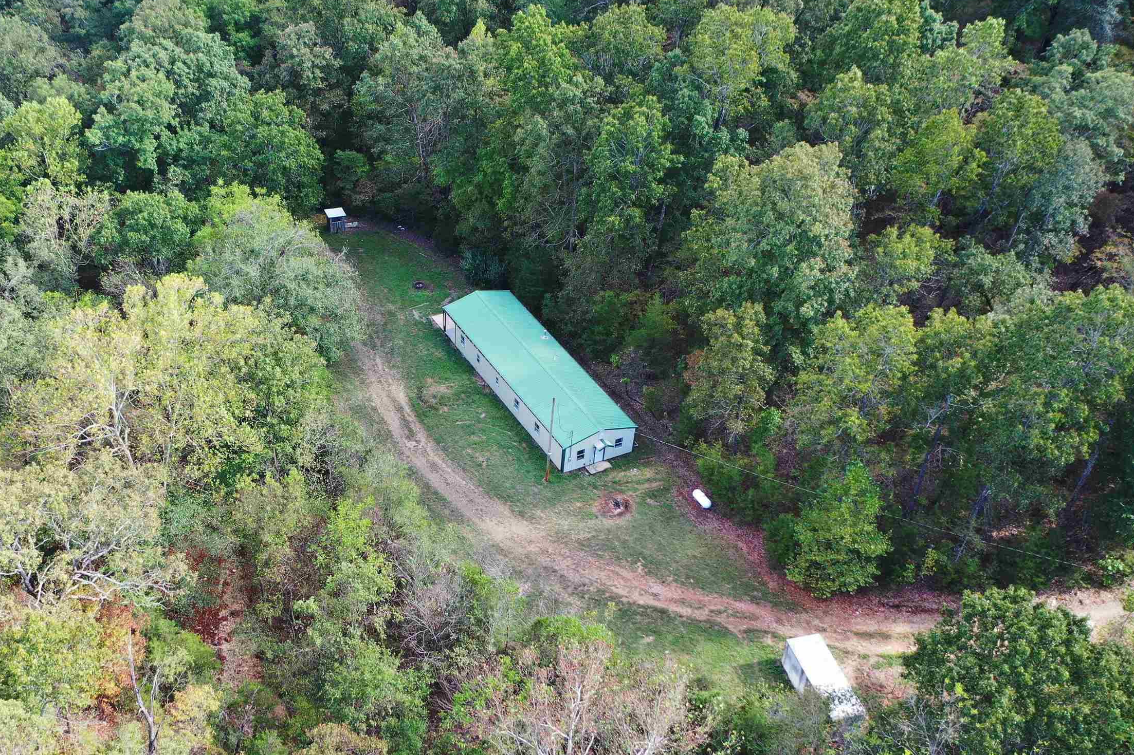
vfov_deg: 34.0
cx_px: 408
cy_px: 477
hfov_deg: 49.0
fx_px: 1228
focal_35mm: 39
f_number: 2.8
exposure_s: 1/200
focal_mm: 10.26
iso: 100
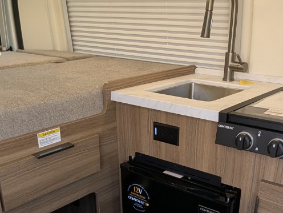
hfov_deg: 42.0
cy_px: 184
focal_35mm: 45
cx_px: 159
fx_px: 368
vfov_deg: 31.0
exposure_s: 1/235
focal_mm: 2.35
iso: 123
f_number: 2.2
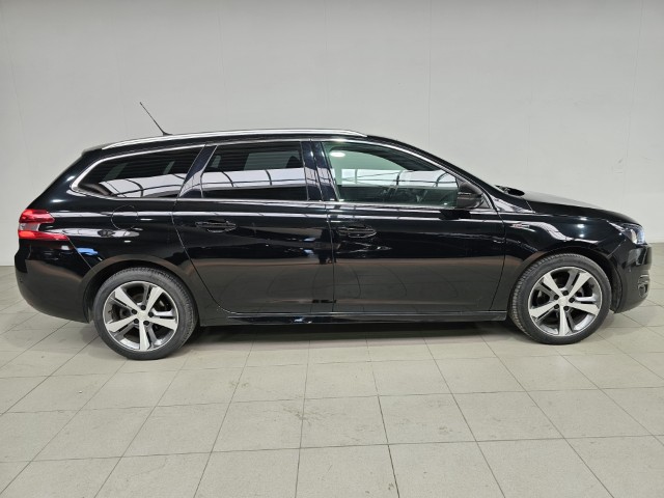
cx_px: 332
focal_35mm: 23
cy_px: 249
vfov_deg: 58.9
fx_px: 441
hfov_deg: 73.9
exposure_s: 1/100
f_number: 1.7
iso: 40
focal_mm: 6.3
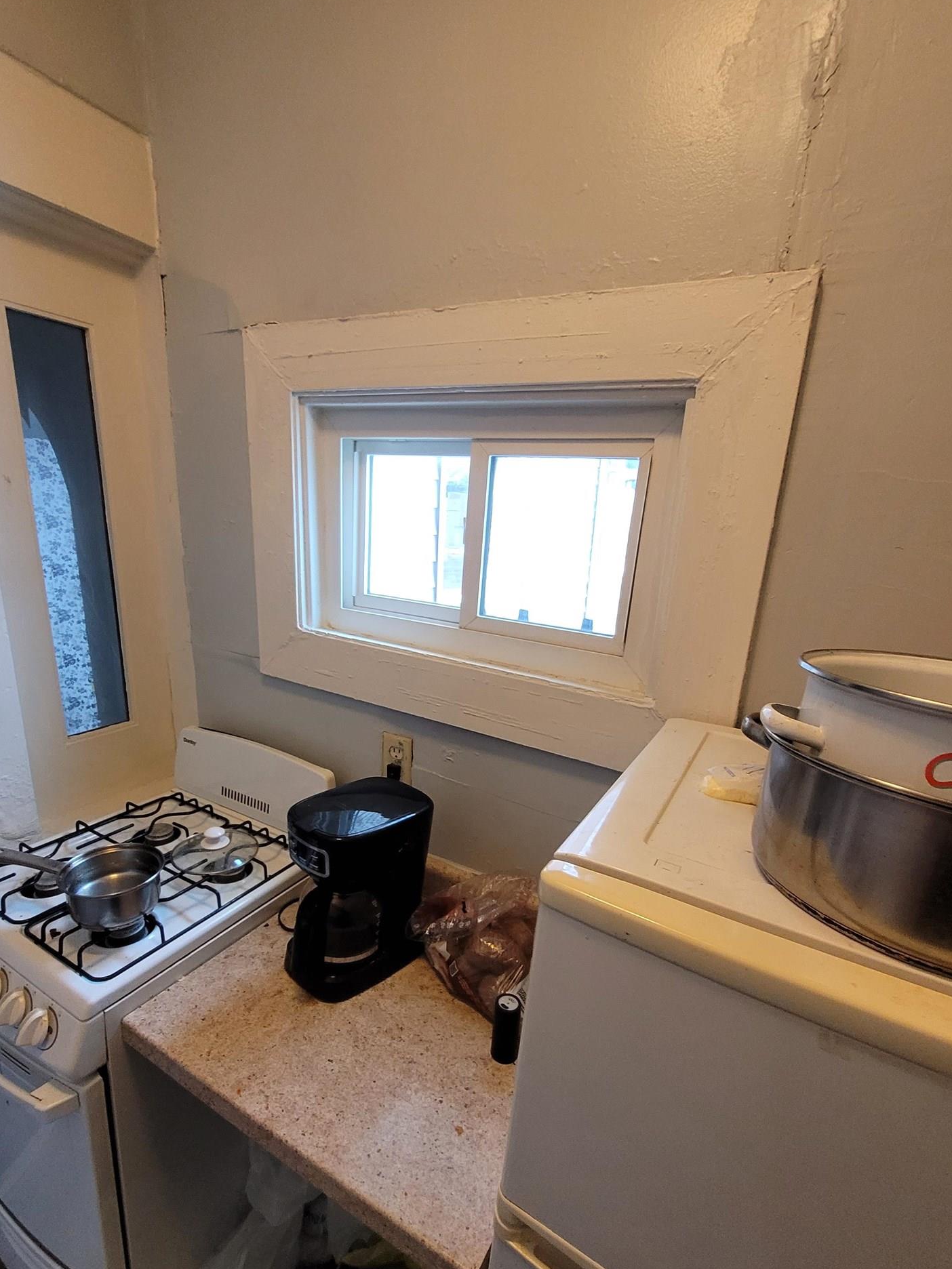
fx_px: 587
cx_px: 443
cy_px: 717
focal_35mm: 16
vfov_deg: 94.0
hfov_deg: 78.0
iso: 320
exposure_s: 1/60
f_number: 2.2
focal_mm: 1.74
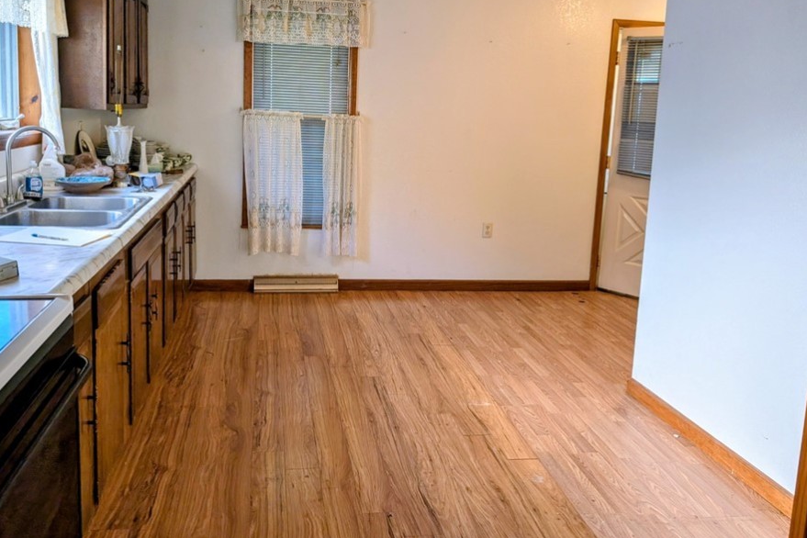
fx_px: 650
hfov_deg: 63.5
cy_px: 212
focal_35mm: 29
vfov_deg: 44.7
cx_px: 365
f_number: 1.68
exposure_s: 1/120
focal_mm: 6.9
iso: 30
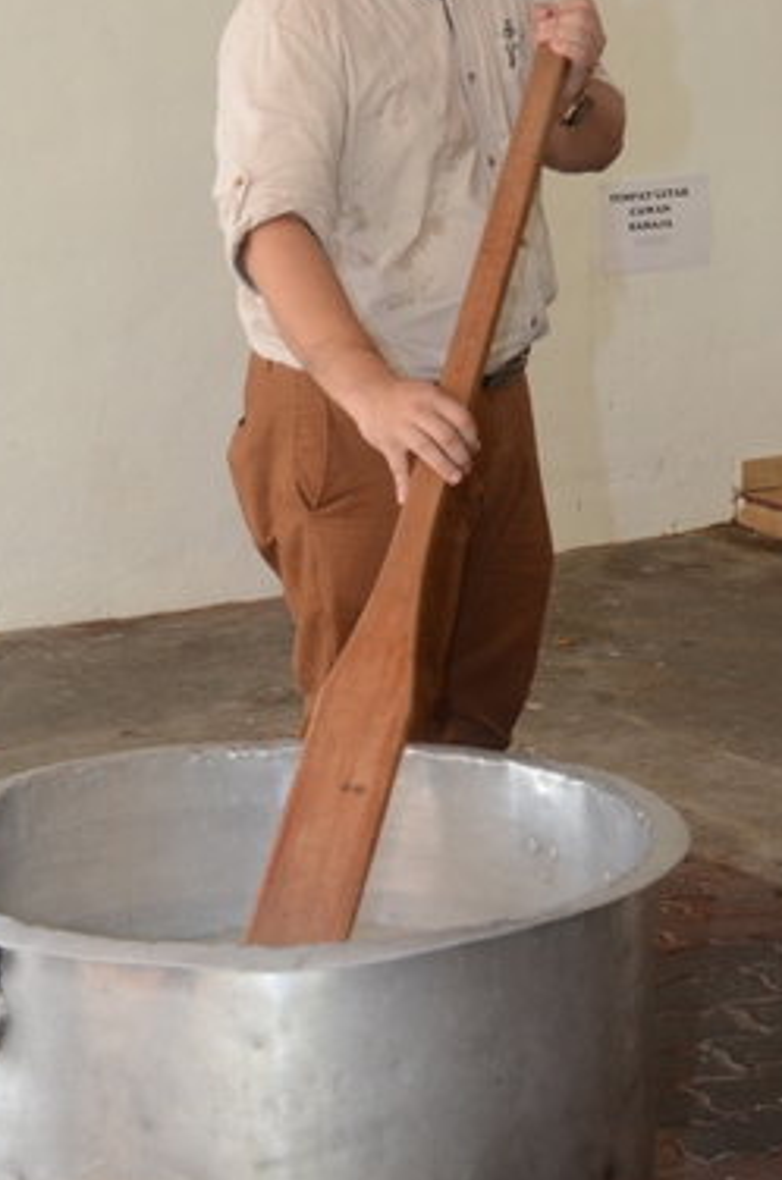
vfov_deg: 20.7
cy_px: 185
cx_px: 371
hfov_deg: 14.0
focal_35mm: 97
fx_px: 3175
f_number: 4
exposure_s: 1/100
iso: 800
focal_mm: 38
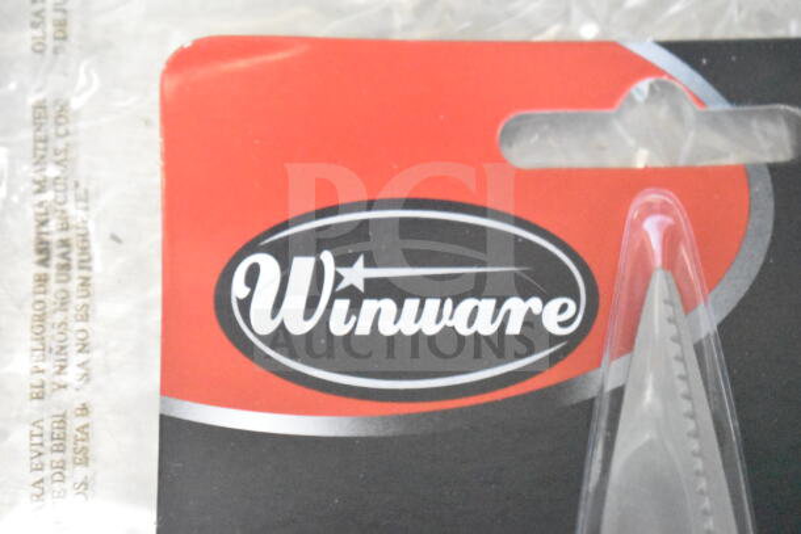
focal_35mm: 82
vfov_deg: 16.6
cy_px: 267
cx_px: 400
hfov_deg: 24.6
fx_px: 1836
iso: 25600
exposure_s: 1/10
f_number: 5.6
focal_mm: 55
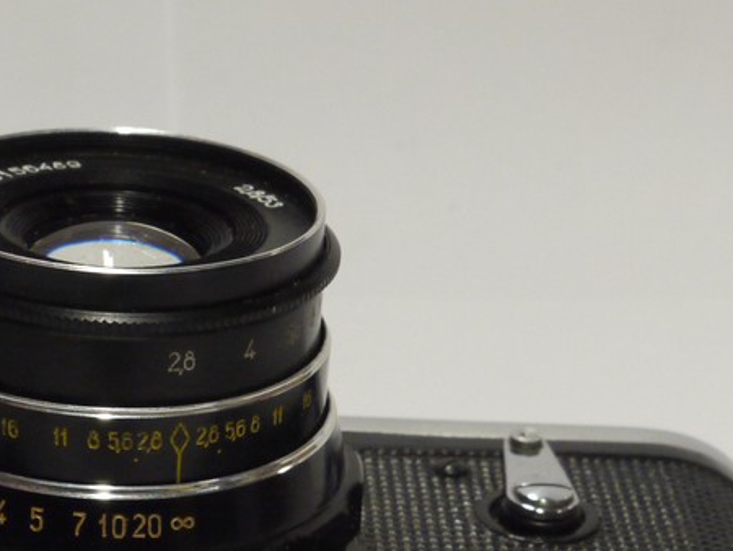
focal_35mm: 128
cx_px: 197
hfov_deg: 15.3
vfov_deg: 11.4
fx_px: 2712
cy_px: 602
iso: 800
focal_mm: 24
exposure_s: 1/25
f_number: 10
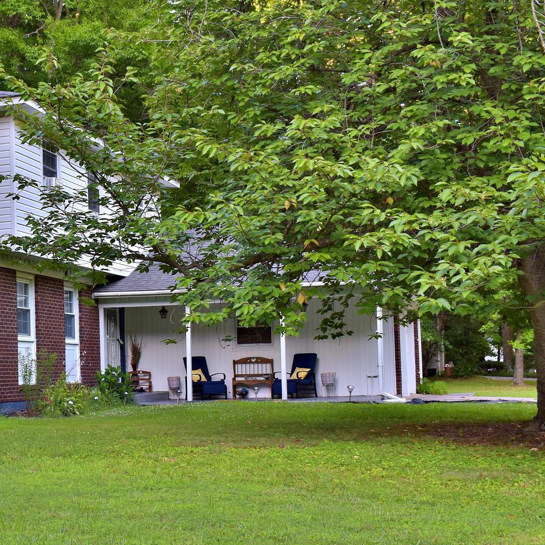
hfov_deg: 26.2
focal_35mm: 63
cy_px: 312
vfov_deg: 27.3
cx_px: 35
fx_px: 1122
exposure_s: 1/30
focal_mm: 24
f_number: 6.3
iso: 100
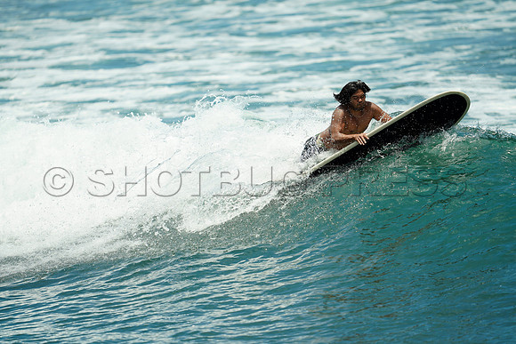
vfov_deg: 3.4
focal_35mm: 400
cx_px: 258
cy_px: 172
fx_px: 5734
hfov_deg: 5.2
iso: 125
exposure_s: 1/1250
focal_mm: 400
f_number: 2.8
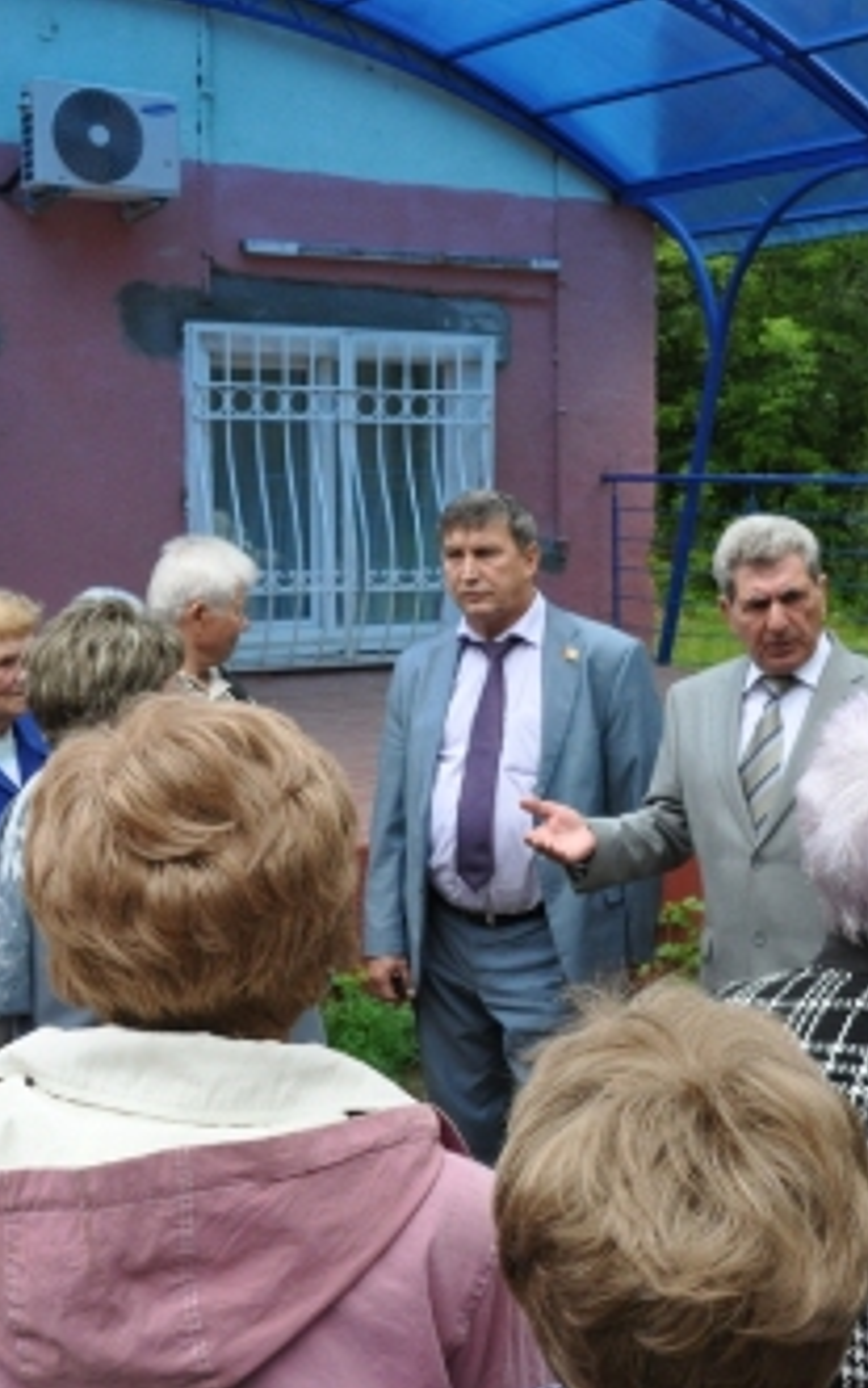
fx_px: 1929
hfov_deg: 25.1
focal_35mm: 51
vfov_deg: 39.6
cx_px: 633
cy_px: 694
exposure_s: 1/320
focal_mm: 22
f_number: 9
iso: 1000
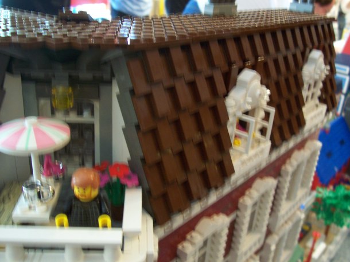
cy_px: 131
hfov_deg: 50.2
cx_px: 175
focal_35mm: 37
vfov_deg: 38.6
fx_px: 374
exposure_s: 1/8
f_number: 2.8
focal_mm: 5.6
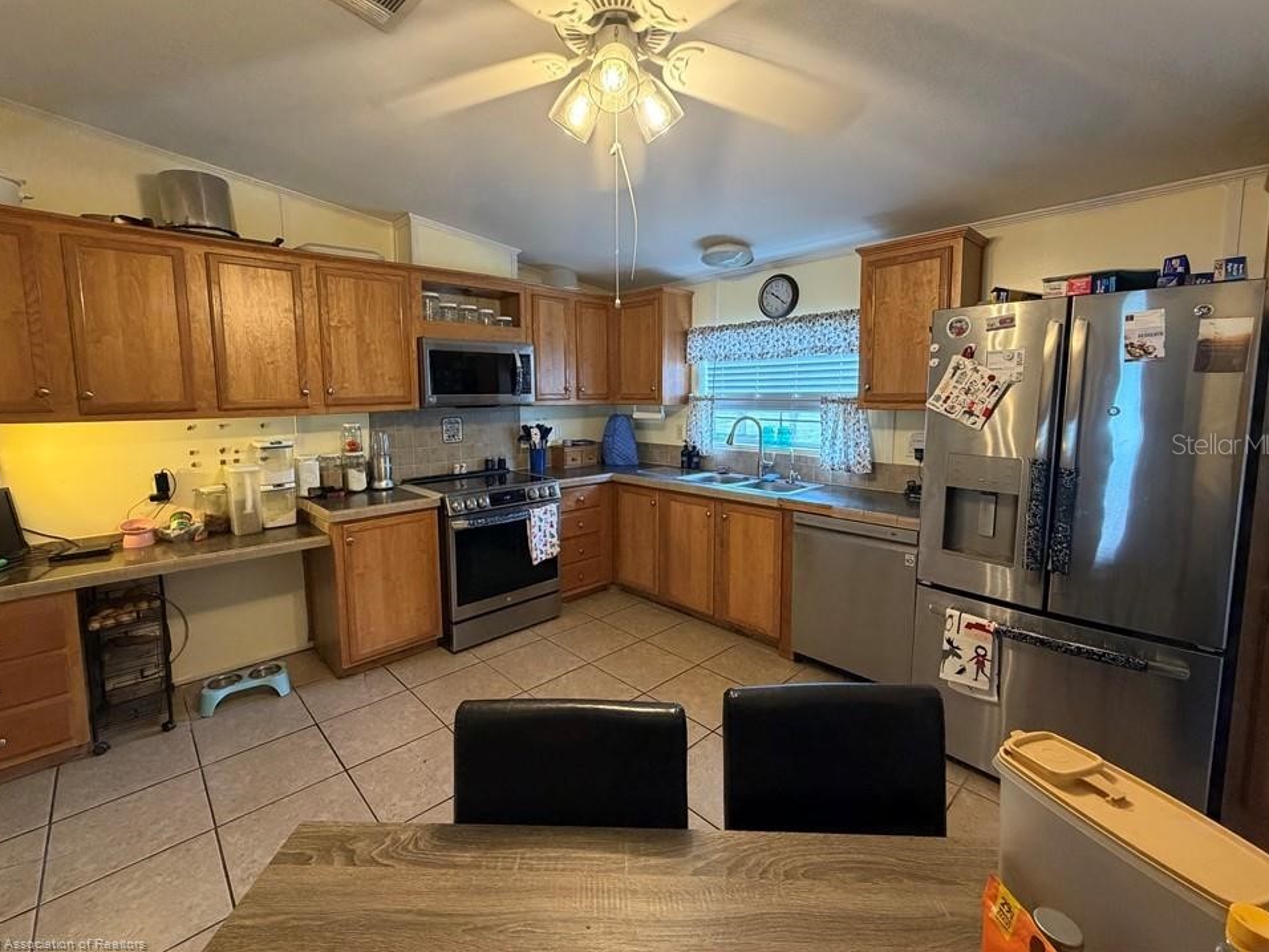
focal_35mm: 15
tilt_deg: -5.8
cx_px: 617
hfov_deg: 98.1
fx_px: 550
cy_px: 443
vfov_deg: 81.6
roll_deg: +0.5
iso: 320
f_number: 2.2
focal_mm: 2.22
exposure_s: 1/60
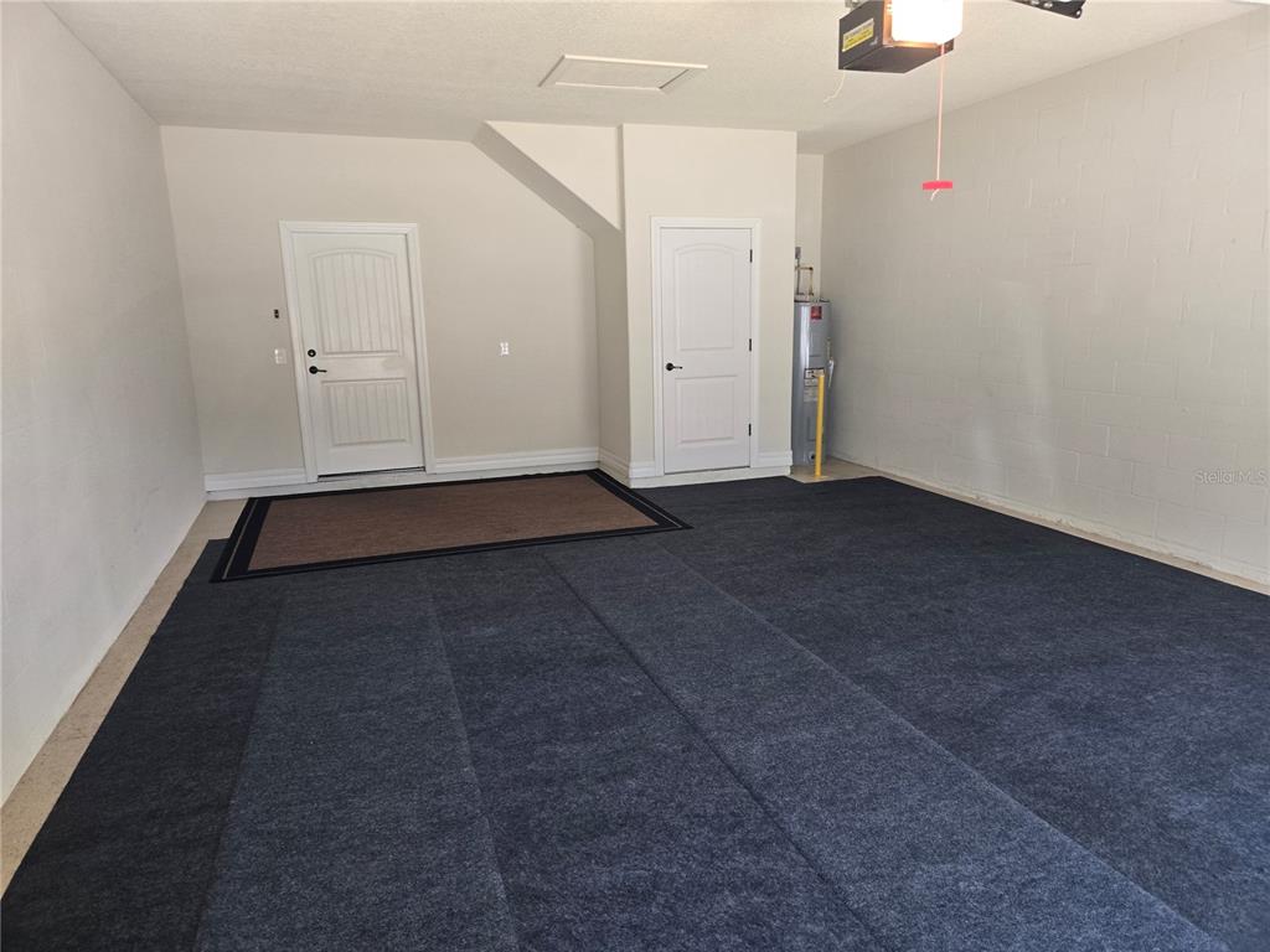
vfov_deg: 58.9
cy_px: 476
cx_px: 635
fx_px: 844
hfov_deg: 73.9
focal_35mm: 23
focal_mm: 5.4
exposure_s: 1/120
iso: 160
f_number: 1.8
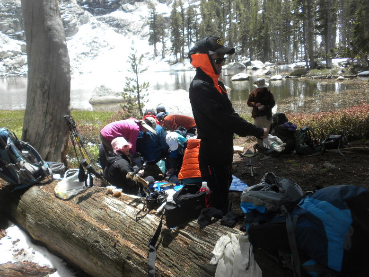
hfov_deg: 50.1
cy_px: 138
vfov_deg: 38.7
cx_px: 184
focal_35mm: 37
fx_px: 394
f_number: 3.5
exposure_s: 1/436
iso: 82
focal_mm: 6.6
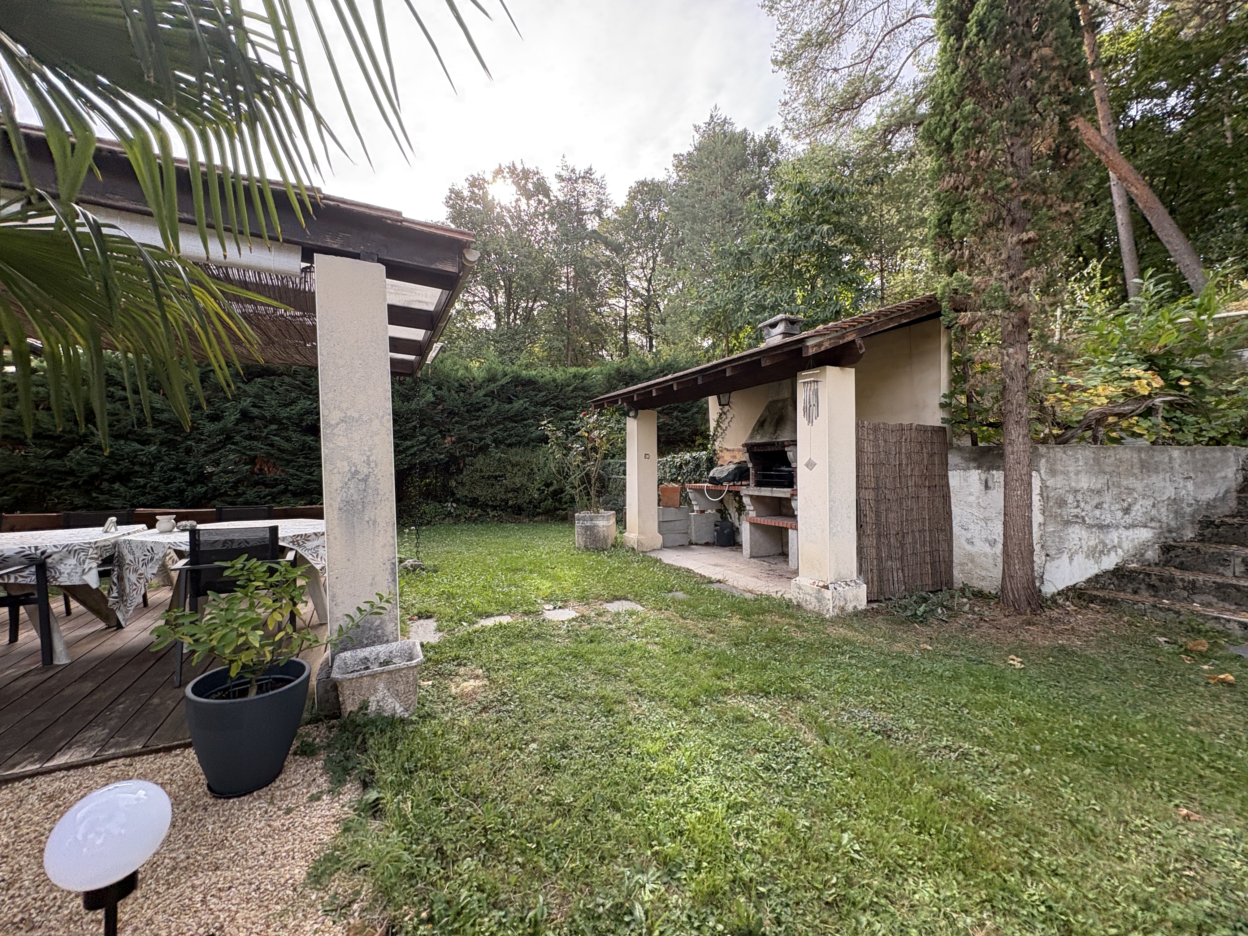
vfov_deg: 85.7
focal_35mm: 14
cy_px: 468
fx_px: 505
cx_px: 624
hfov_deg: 102.1
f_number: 2.2
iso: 40
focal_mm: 2.22
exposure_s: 1/202
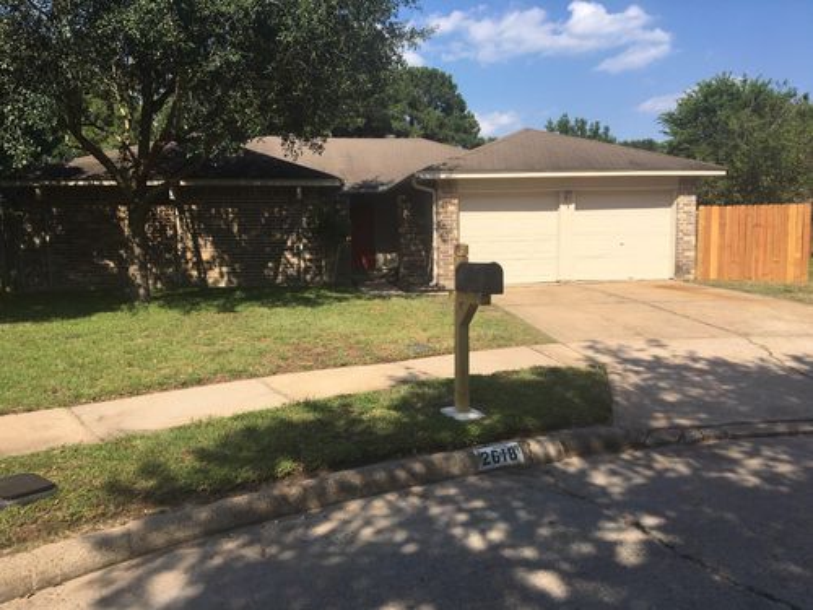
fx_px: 681
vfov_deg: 48.2
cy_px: 305
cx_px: 406
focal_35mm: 29
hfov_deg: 61.7
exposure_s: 1/1570
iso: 25
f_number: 2.2
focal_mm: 4.15
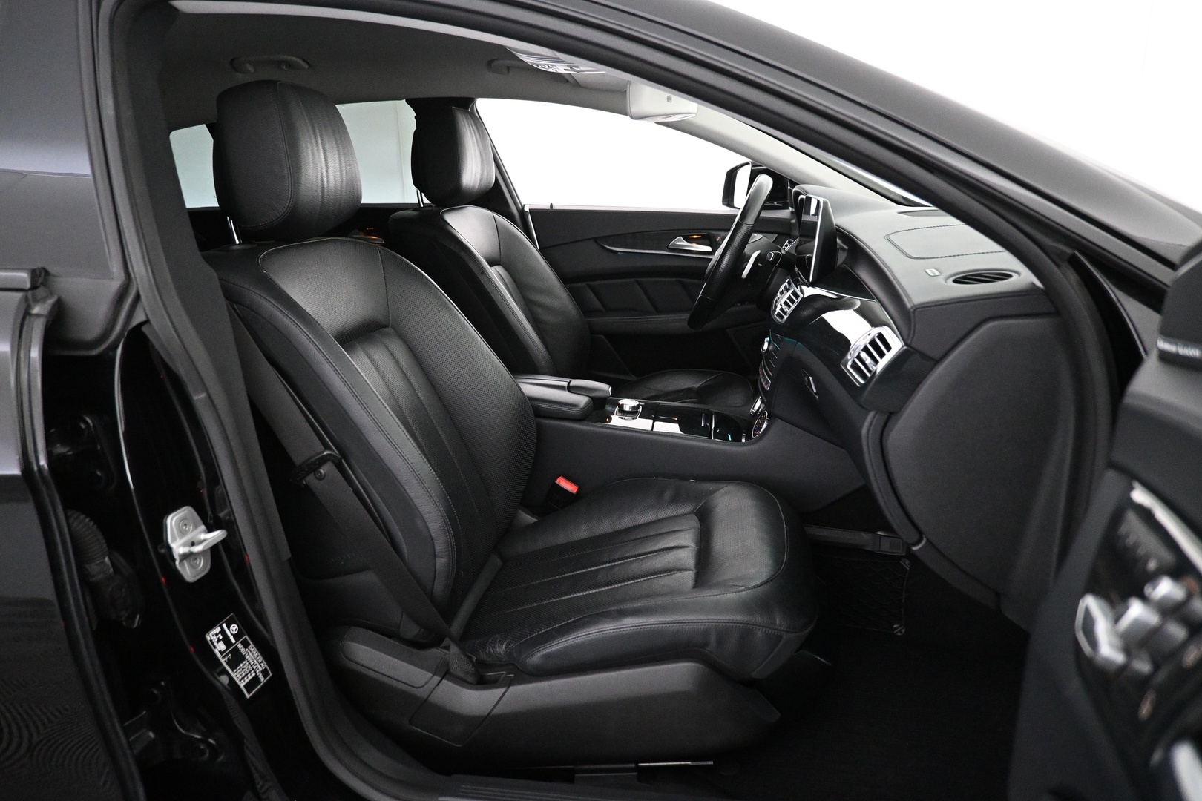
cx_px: 601
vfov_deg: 53.1
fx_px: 801
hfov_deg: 73.7
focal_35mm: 24
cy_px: 400
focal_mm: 16
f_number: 3.5
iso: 4500
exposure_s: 1/60
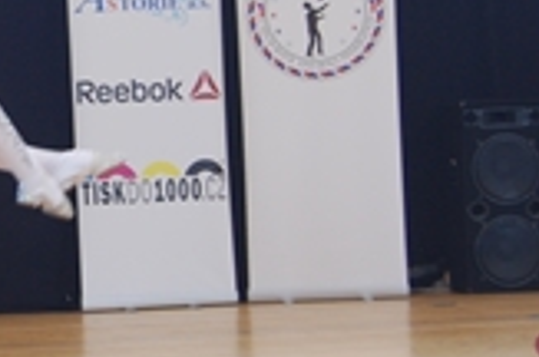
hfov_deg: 14.1
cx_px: -60
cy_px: 83
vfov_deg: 9.6
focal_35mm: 143
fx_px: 2130
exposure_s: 1/30
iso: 400
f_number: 4.5
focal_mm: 31
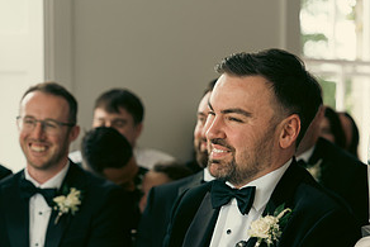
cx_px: 337
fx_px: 1244
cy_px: 240
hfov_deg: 16.7
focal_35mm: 121
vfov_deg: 11.2
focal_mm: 61
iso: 250
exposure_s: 1/160
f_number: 3.5
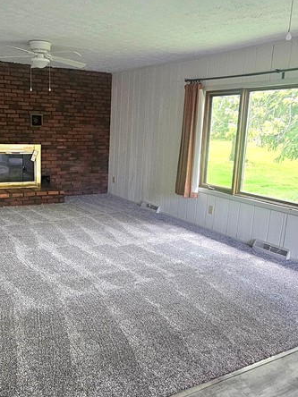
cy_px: 204
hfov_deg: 46.4
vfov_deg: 60.0
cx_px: 113
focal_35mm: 30
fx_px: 344
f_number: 2.2
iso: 320
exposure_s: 1/60.2
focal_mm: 2.2
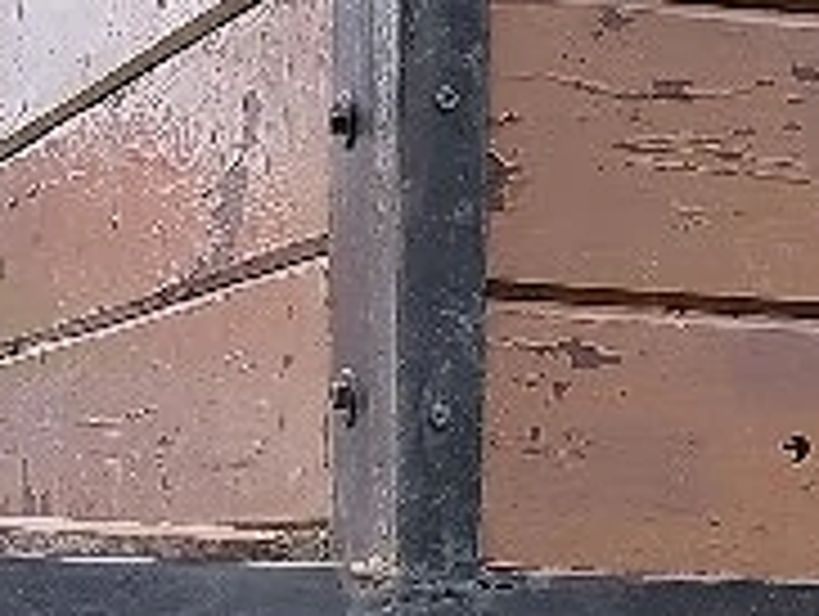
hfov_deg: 14.3
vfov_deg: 10.1
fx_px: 3246
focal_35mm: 137
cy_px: 1178
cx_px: 608
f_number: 1.8
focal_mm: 4.69
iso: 50
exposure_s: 1/714
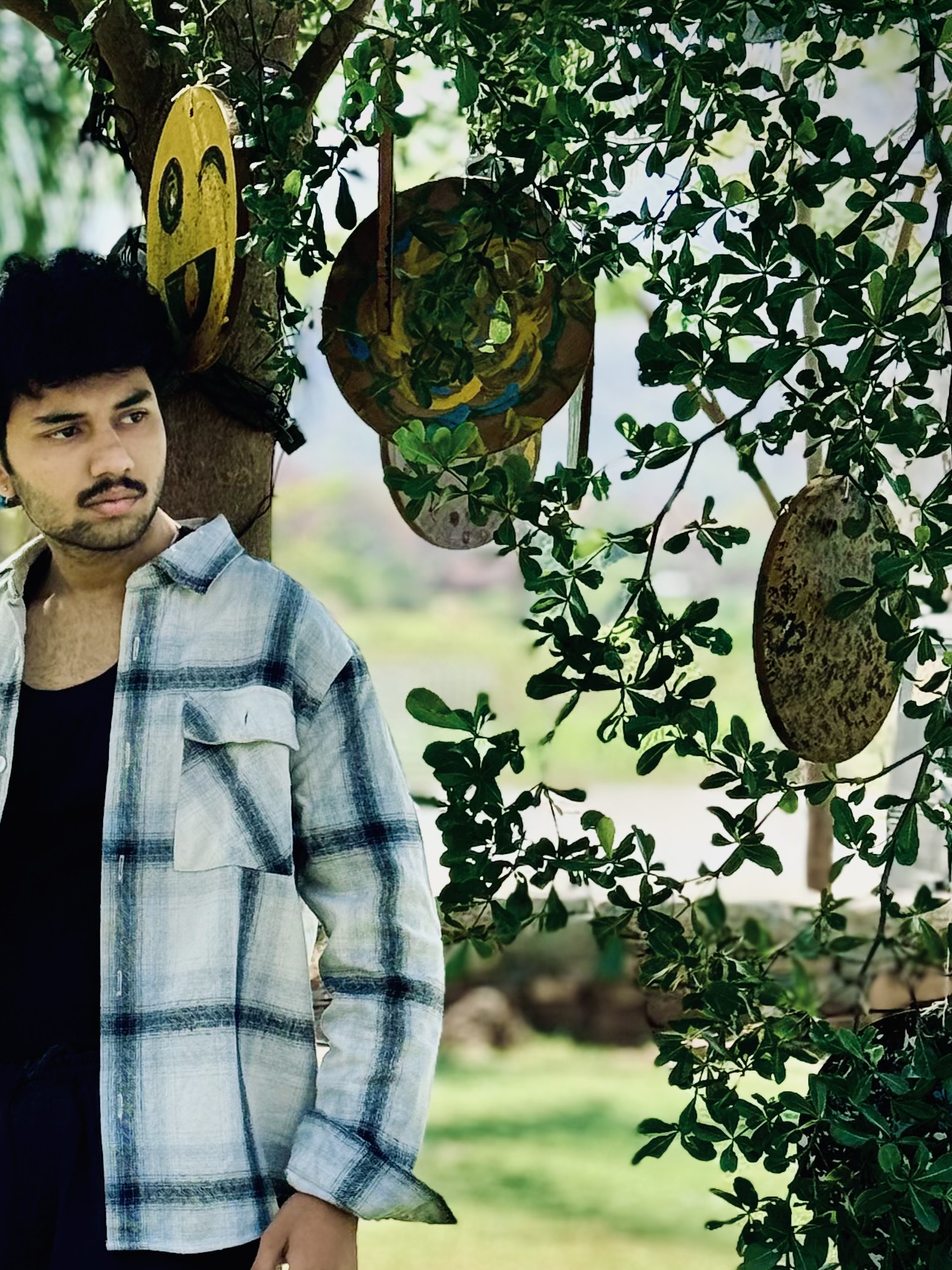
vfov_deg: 17.2
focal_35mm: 113
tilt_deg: -5.7
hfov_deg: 13.0
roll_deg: -1.6
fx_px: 4143
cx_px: 81
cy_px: 1085
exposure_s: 1/1524
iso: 64
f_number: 1.78
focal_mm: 6.76
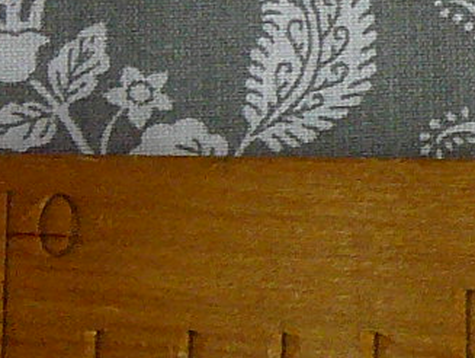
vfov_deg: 8.7
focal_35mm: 171
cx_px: 860
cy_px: 230
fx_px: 2349
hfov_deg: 10.8
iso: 200
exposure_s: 1/25
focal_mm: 5.2
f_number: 2.8
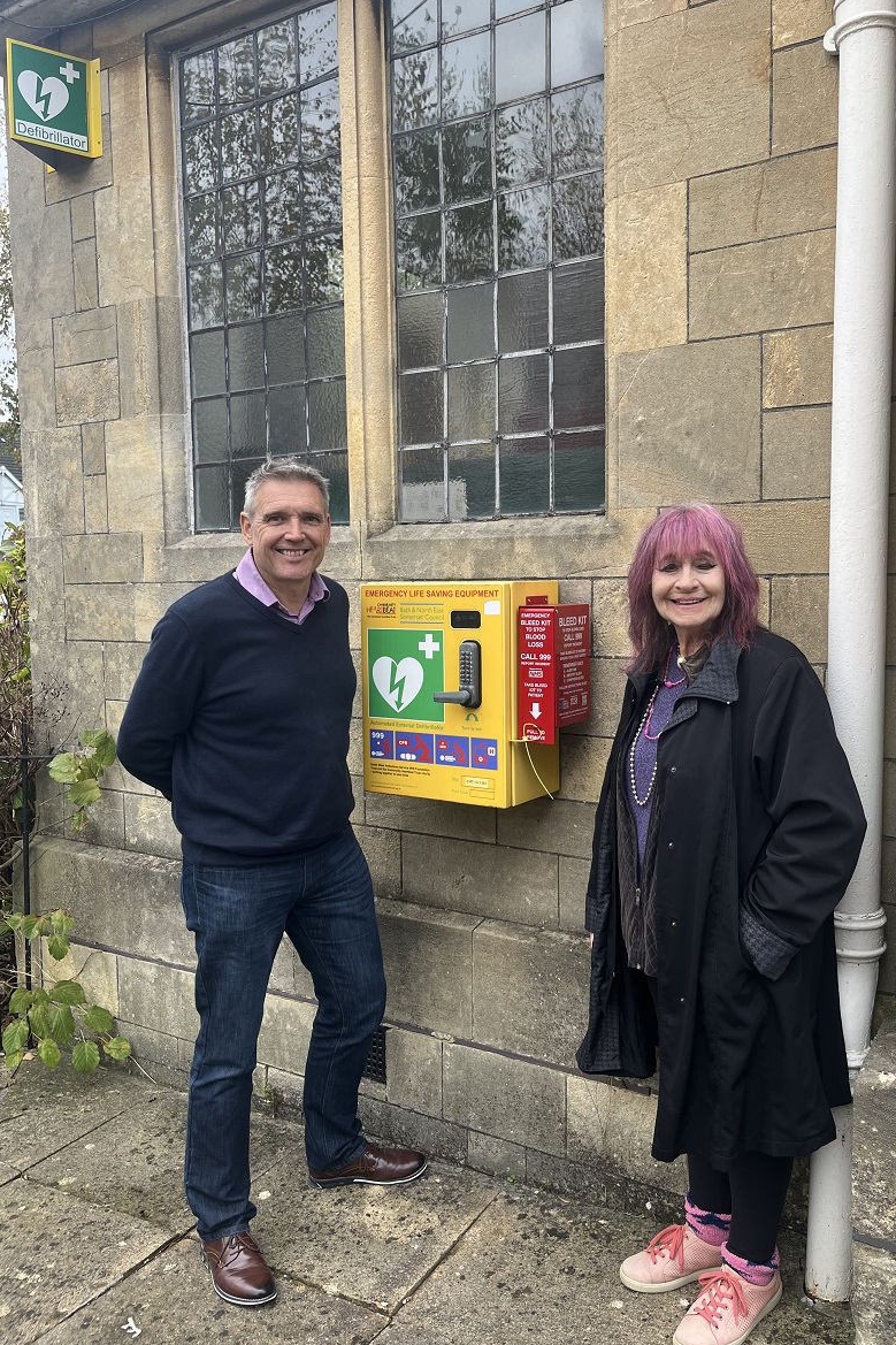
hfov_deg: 46.4
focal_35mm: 28
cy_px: 657
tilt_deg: -5.8
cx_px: 470
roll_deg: +1.4
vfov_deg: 65.5
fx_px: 1046
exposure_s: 1/139
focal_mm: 5.1
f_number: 1.6
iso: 32
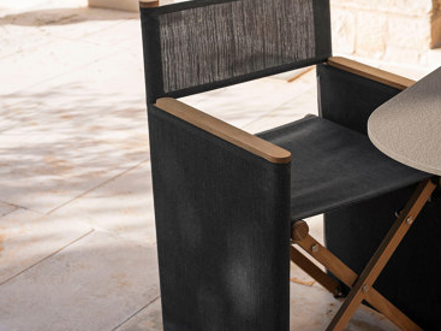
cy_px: 122
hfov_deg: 22.3
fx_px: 1121
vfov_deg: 16.7
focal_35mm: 88
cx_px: 218
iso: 100
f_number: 6.3
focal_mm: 60
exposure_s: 1/400
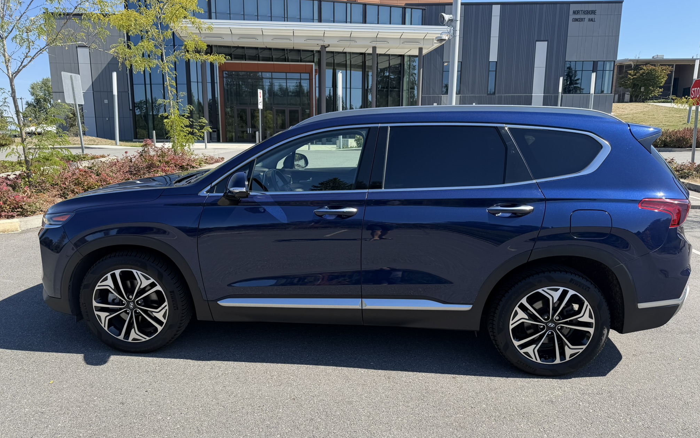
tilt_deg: -12.5
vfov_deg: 47.5
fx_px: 496
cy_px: 243
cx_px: 345
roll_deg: -1.4
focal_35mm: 26
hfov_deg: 70.4
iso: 80
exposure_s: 1/1770
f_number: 1.78
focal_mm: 6.76
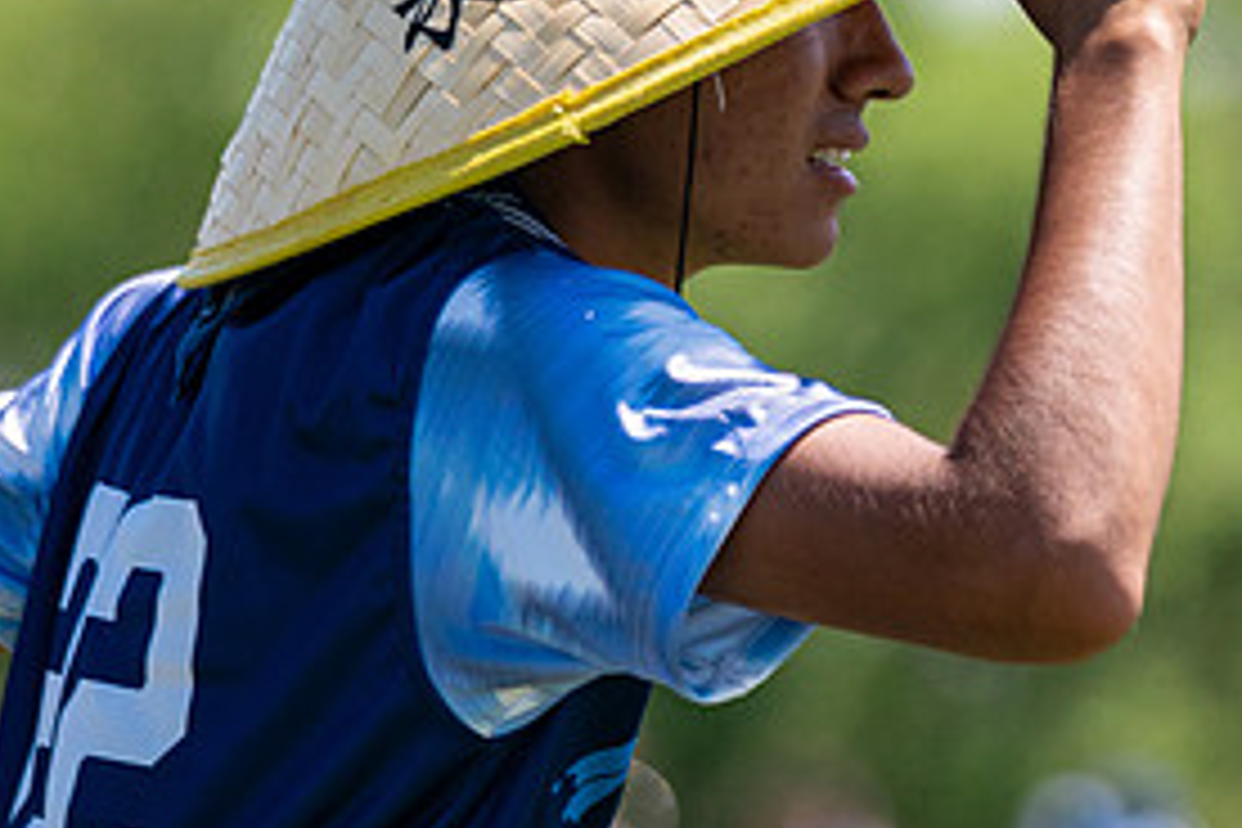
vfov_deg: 3.1
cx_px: 635
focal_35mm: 440
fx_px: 15179
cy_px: 363
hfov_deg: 4.7
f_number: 2.8
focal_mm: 159
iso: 640
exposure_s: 1/8000
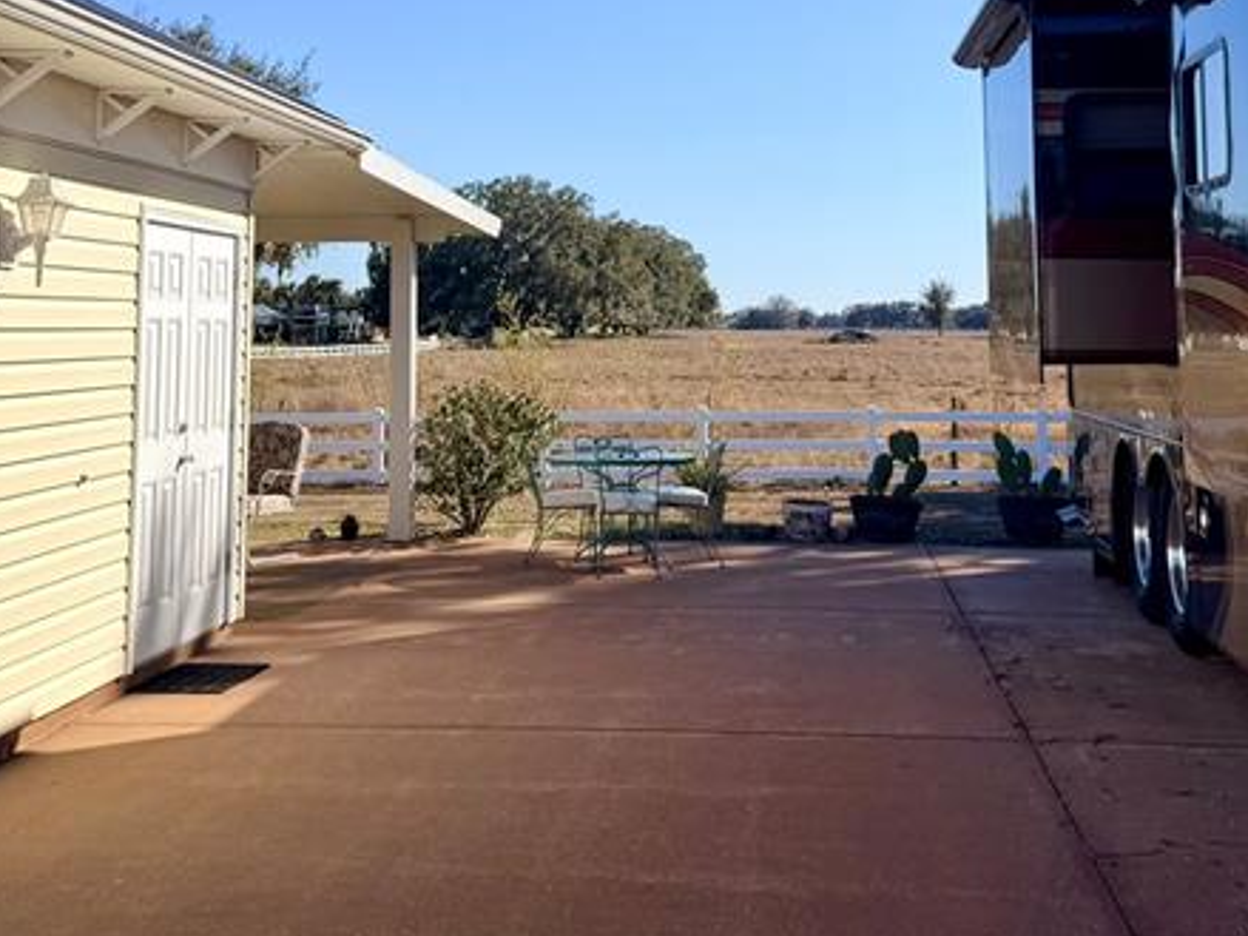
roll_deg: -1.7
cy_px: 128
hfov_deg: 34.3
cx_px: 574
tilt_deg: +6.8
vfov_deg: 25.4
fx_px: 2018
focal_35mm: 56
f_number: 1.78
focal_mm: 6.76
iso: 80
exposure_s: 1/6711
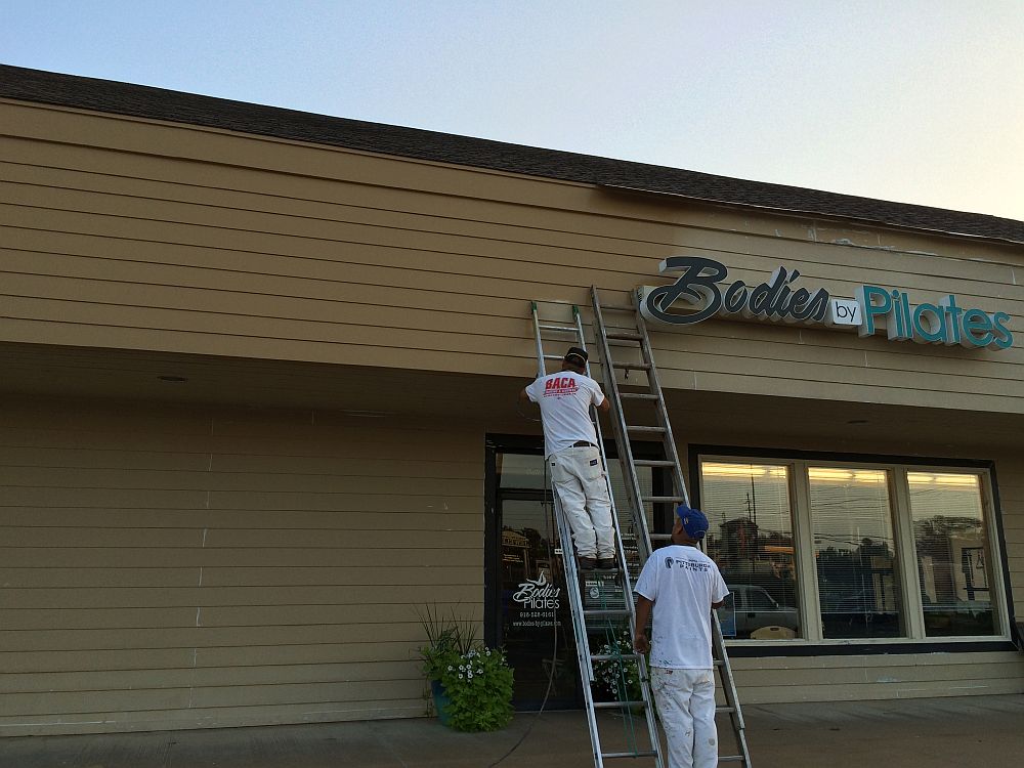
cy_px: 384
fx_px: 858
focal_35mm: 29
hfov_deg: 61.7
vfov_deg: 48.2
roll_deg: +0.7
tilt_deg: +14.0
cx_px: 512
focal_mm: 4.15
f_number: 2.2
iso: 32
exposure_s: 1/360
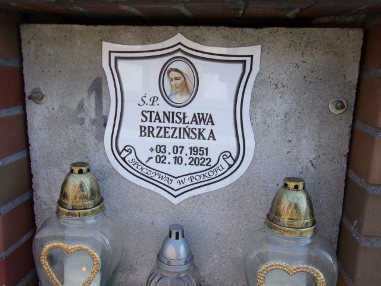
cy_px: 143
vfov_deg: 41.8
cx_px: 190
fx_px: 374
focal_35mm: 34
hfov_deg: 54.0
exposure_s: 1/200
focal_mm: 6.1
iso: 80
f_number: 3.3
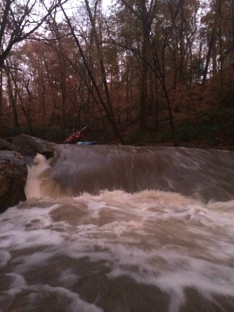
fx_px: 270
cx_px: 117
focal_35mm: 30
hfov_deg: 46.8
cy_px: 156
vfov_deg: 60.0
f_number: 2.2
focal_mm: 4.12
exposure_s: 1/15
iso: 1600
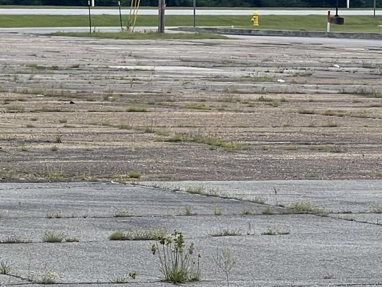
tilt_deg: -2.9
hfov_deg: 7.0
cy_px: 132
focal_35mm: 280
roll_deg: -0.2
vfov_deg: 5.3
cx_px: 3
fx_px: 3090
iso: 32
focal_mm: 9
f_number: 2.8
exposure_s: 1/681
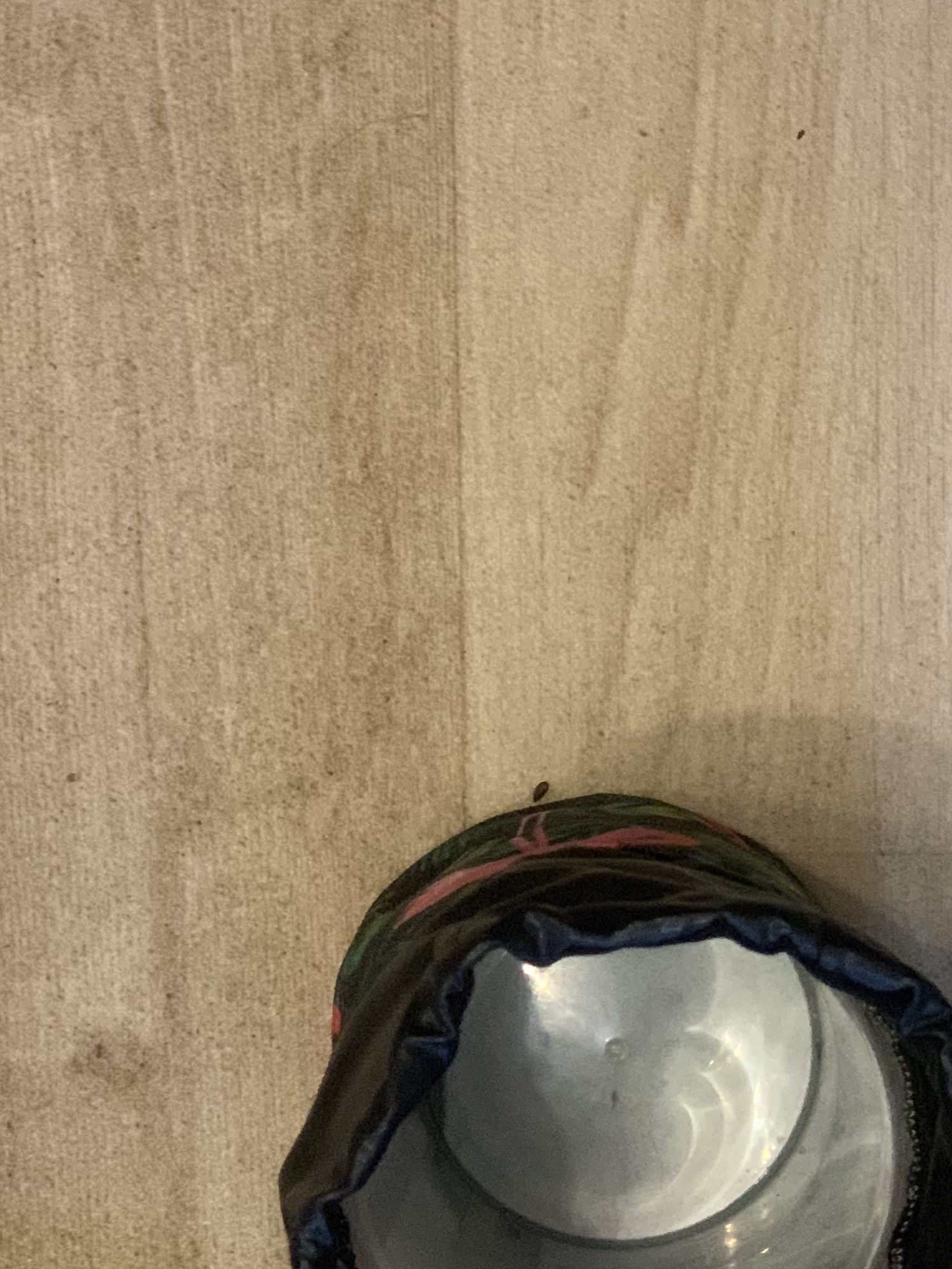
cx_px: 455
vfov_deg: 18.6
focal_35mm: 104
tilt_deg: -83.0
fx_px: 3814
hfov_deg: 14.2
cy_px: 1156
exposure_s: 1/25
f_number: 2.4
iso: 640
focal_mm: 6
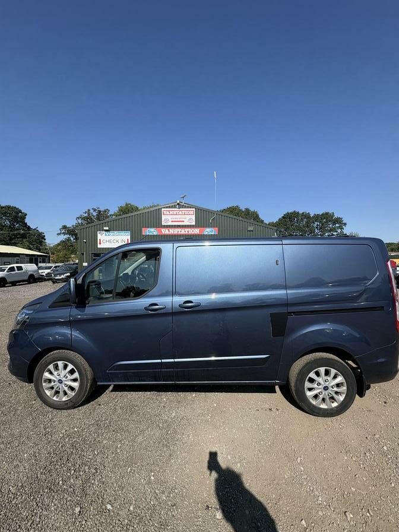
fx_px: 215
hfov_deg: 85.7
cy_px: 266
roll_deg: +1.1
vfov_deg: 102.1
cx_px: 200
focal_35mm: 14
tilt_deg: +3.5
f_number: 2.2
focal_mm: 2.22
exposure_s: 1/2494
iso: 50
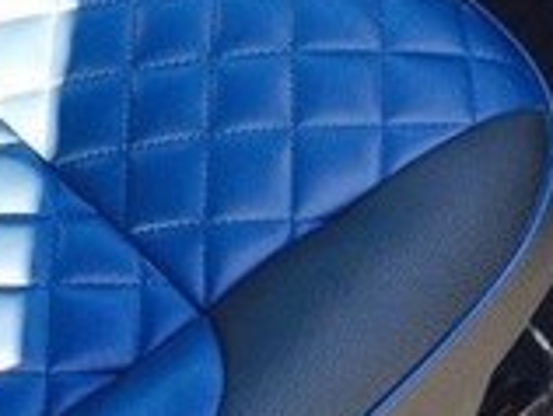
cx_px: -18
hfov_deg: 15.9
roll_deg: -1.8
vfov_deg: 11.1
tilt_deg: -36.3
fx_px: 1936
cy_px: -439
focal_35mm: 121
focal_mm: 4.15
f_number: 2.2
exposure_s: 1/50
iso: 32
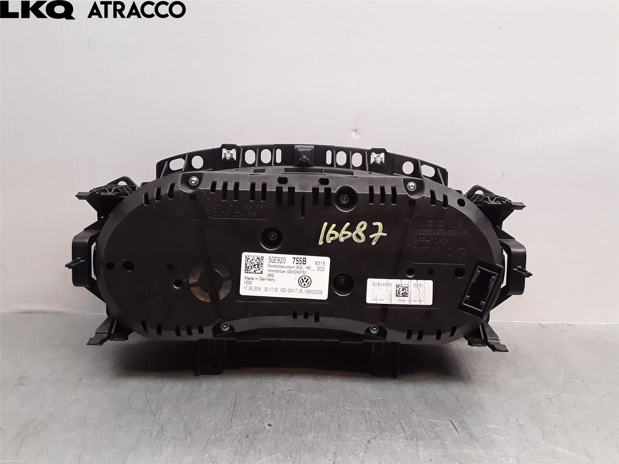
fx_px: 501
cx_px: 310
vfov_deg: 49.7
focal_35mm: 28
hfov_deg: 63.4
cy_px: 232
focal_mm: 2.91
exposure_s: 1/100
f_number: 1.9
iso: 100
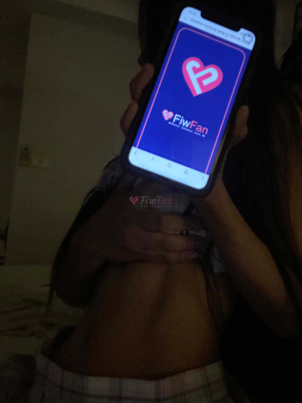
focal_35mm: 30
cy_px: 202
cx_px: 151
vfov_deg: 60.0
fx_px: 349
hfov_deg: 46.8
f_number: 2.2
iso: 2000
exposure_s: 1/17
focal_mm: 2.71
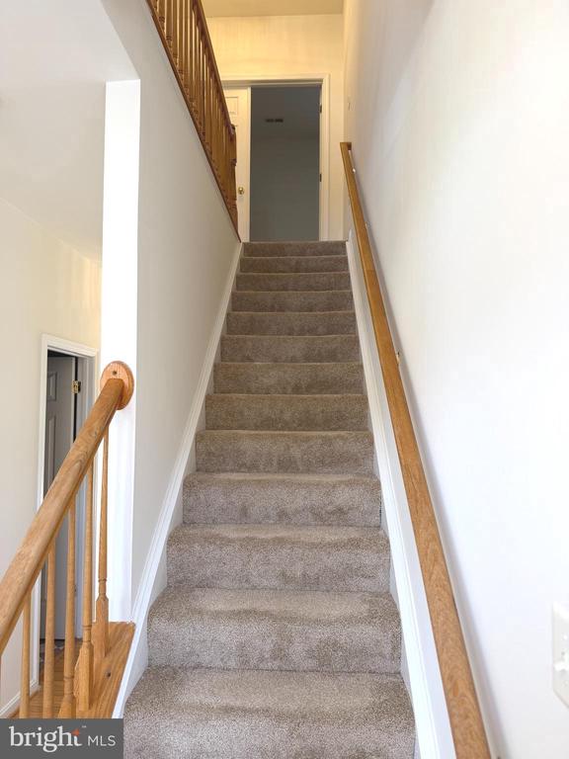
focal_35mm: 24
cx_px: 284
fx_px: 526
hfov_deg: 56.8
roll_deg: +0.5
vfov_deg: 71.6
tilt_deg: +3.4
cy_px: 380
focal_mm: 6.76
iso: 64
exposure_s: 1/120
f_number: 1.78
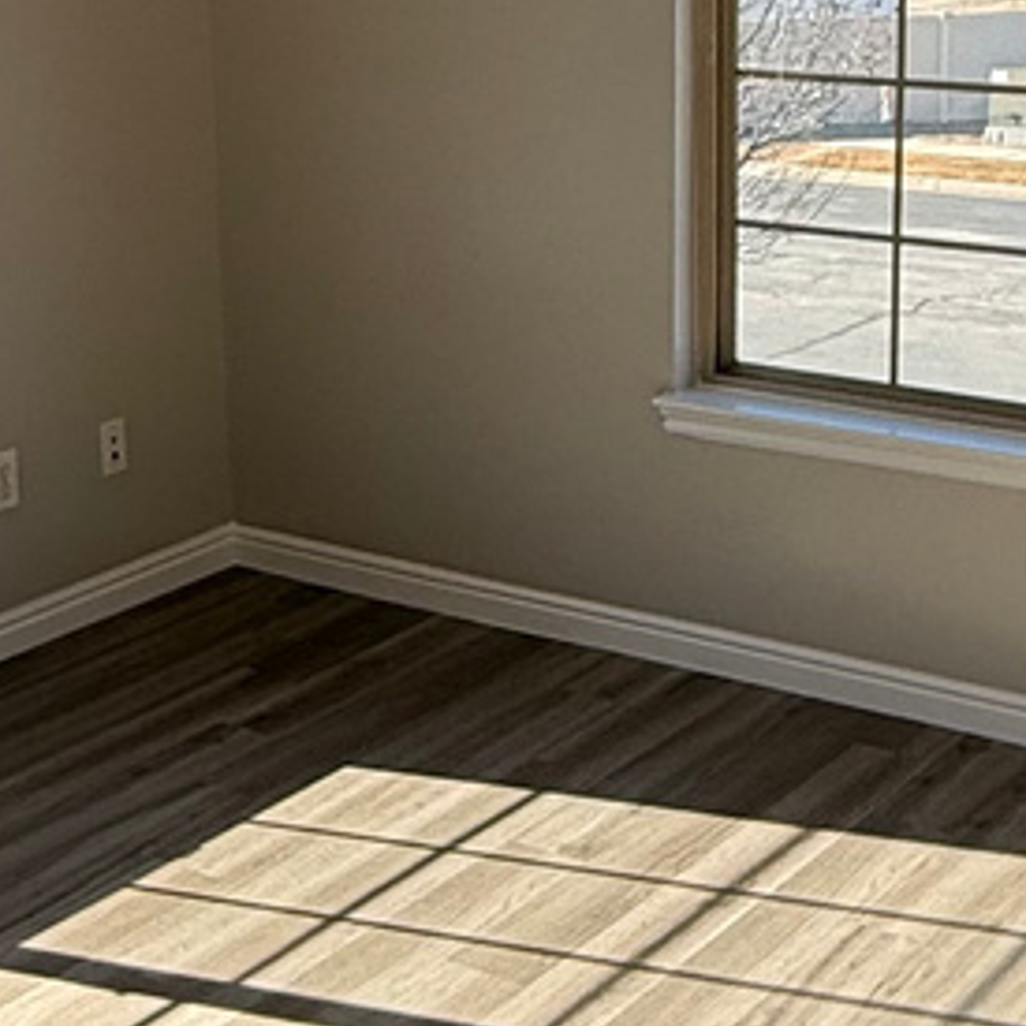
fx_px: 2314
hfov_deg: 25.0
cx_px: 459
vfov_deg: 24.9
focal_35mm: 69
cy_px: 358
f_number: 2.2
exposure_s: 1/631
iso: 50
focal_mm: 2.22
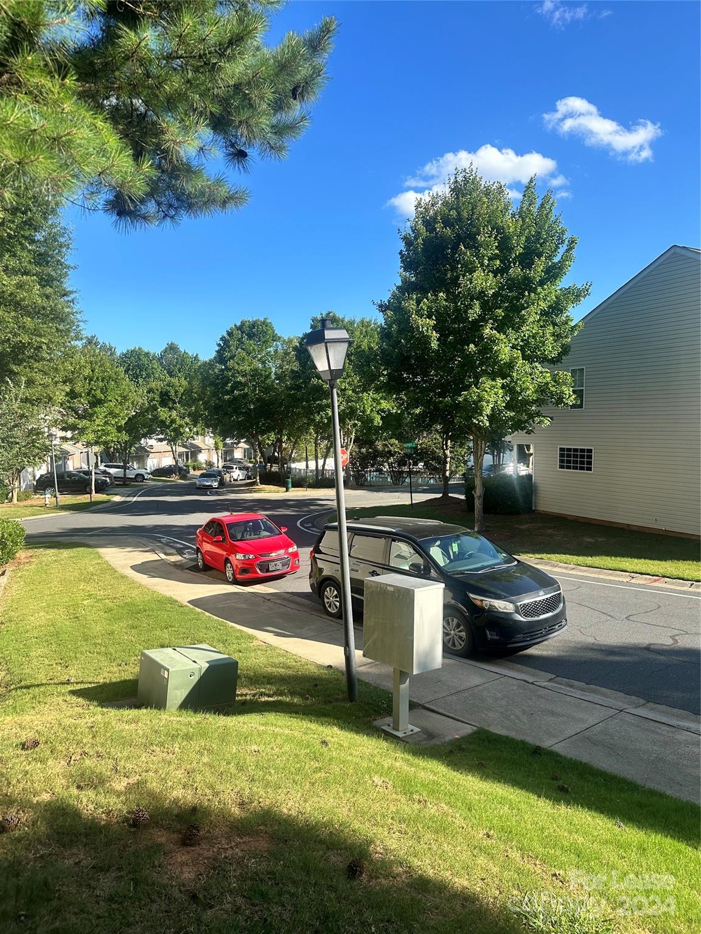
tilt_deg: -3.5
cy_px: 467
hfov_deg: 56.8
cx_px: 350
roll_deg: -0.3
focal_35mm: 24
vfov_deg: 71.6
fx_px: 648
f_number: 1.78
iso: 80
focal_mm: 6.86
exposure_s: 1/2525
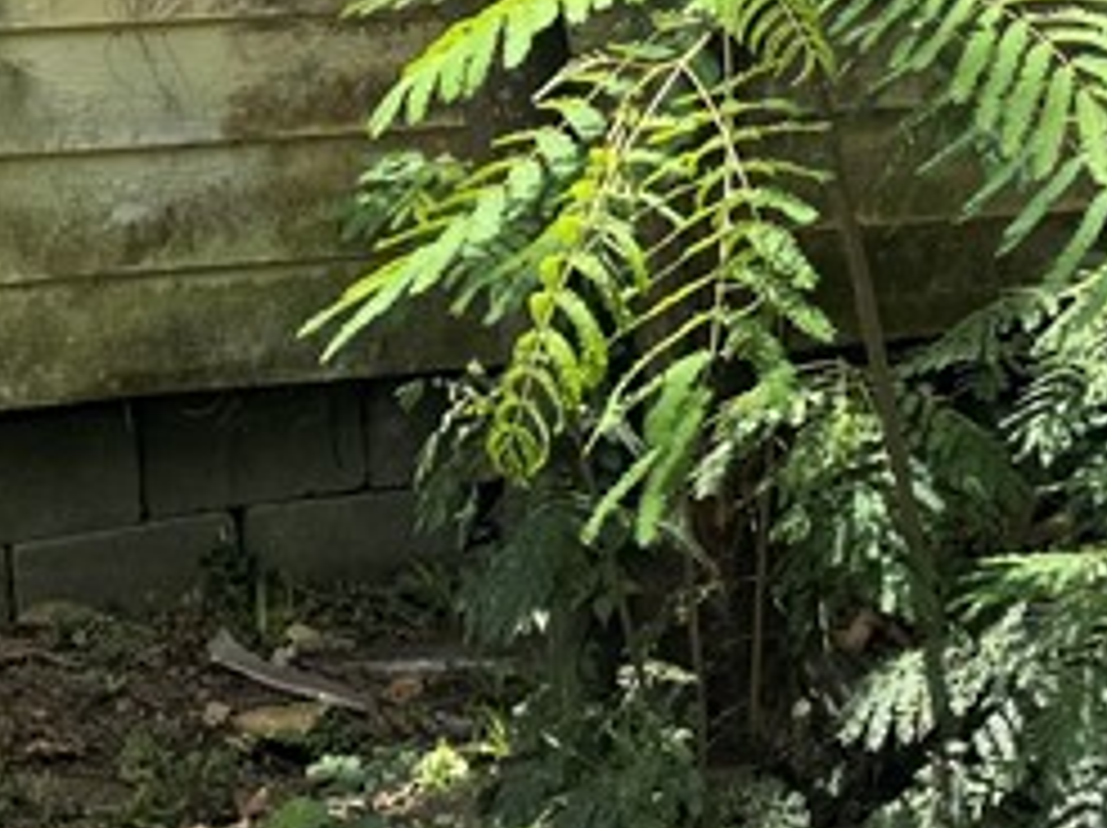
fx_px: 3195
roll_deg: +0.3
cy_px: -540
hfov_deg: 19.0
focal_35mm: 100
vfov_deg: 13.6
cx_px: -40
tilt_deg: +2.4
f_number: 1.78
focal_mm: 6.76
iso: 80
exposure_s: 1/966
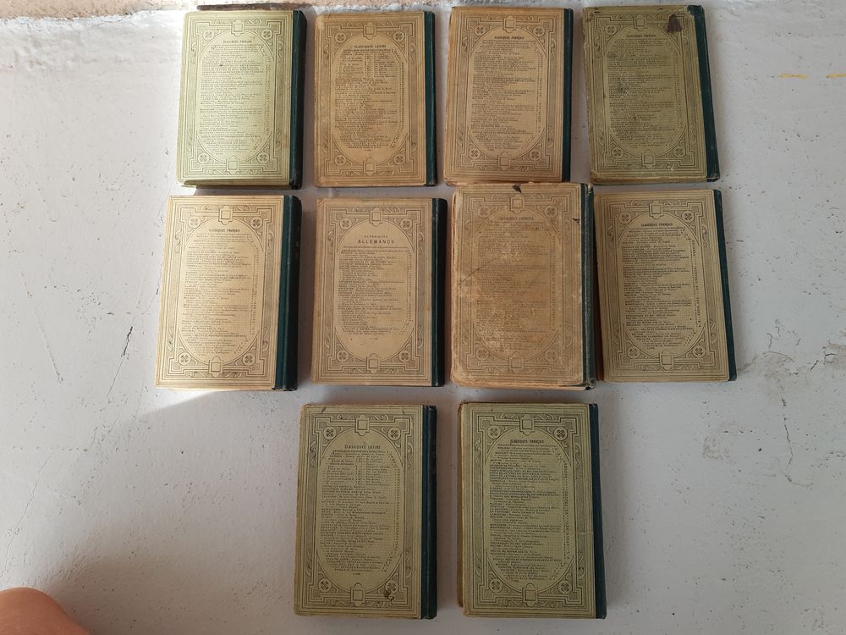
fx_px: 635
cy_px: 318
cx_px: 423
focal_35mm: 26
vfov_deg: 53.1
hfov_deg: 67.3
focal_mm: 3.92
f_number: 1.7
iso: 40
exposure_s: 1/214
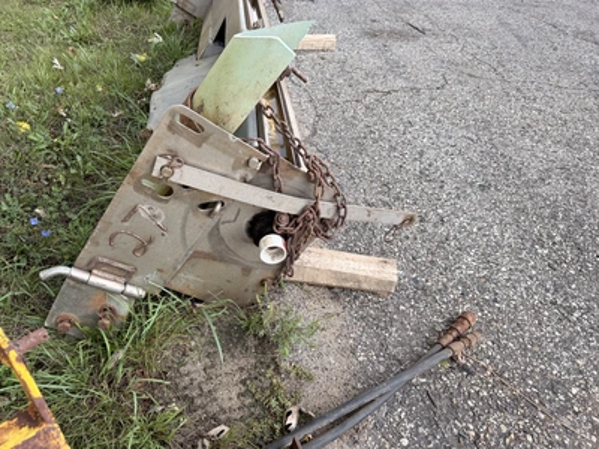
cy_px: 224
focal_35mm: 24
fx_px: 415
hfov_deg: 71.6
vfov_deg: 56.8
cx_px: 300
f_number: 1.78
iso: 80
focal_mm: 6.76
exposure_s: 1/563
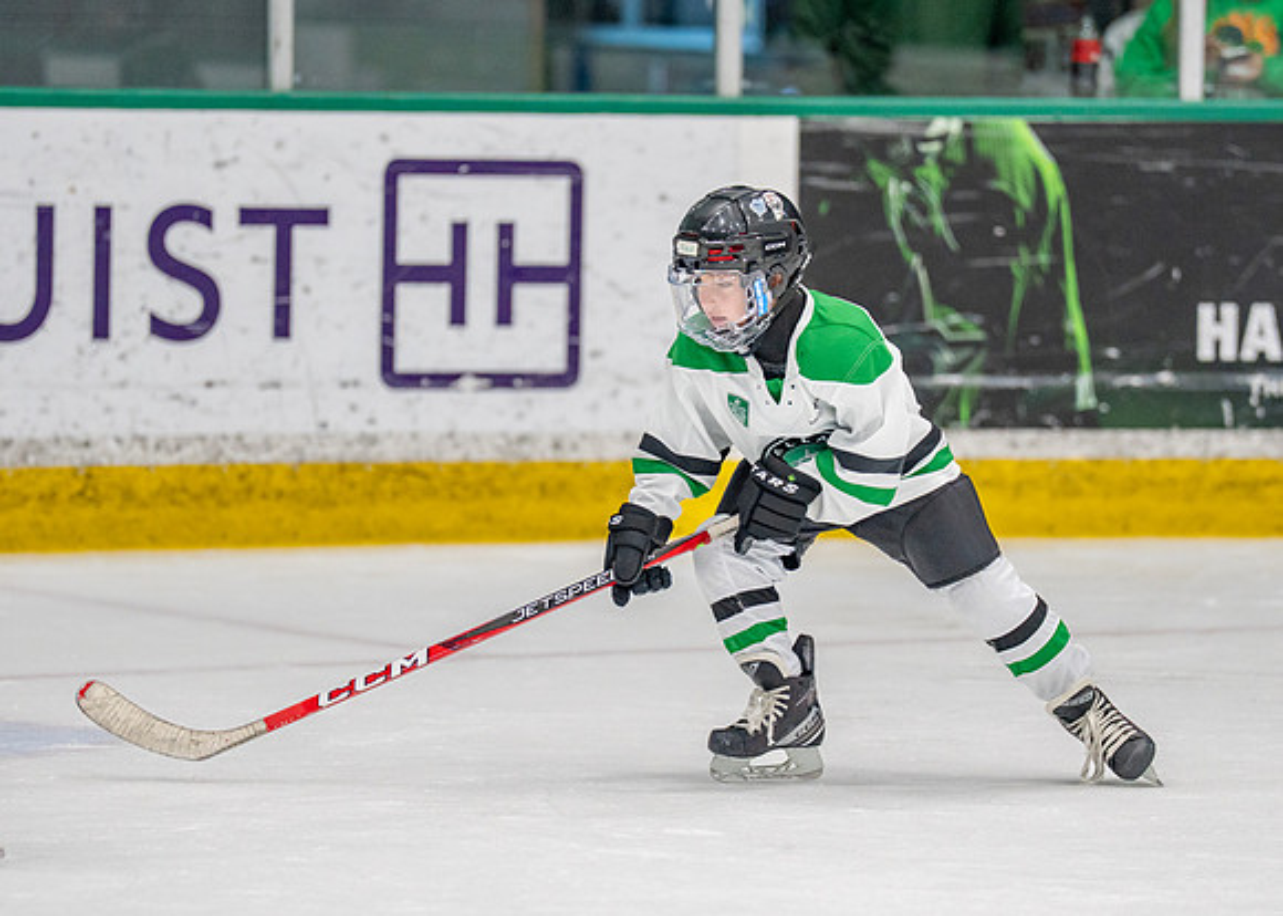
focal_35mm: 338
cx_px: 762
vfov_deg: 4.3
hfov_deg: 6.0
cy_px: 485
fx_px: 12316
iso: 1000
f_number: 2.8
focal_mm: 200
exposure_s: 1/1600
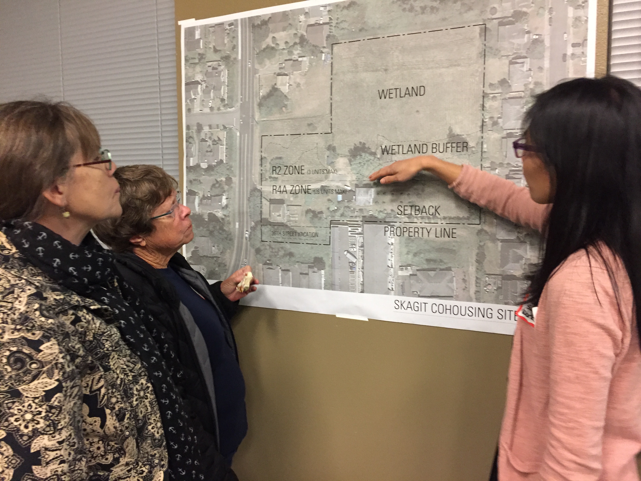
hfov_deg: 61.7
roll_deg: -0.8
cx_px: 320
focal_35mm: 29
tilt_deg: -4.0
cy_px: 240
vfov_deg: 48.2
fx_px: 537
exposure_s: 1/17
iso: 250
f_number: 2.2
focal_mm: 4.15
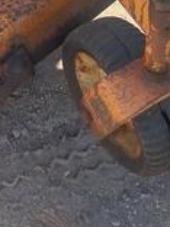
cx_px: -116
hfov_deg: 12.4
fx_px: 727
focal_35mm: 111
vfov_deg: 16.3
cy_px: -107
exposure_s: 1/164
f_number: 1.8
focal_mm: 4
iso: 20
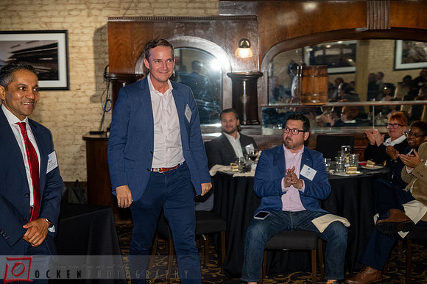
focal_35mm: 57
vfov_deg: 23.9
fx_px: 671
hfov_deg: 35.3
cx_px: 222
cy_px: 142
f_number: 4
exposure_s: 1/200
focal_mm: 53
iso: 2500
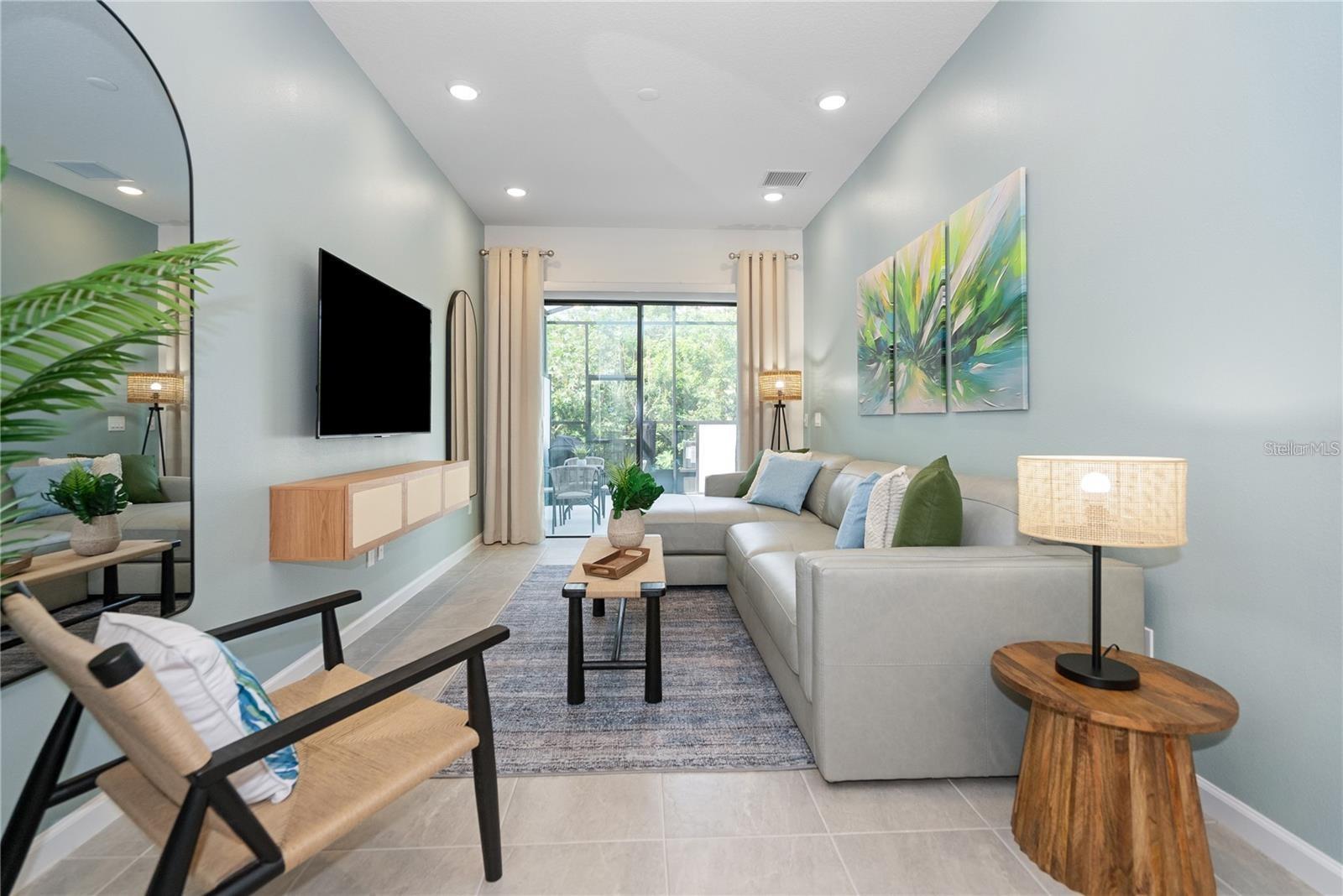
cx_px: 672
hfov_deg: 96.7
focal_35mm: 16
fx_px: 597
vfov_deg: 73.8
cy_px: 448
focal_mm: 16
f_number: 4
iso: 500
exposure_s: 1/160
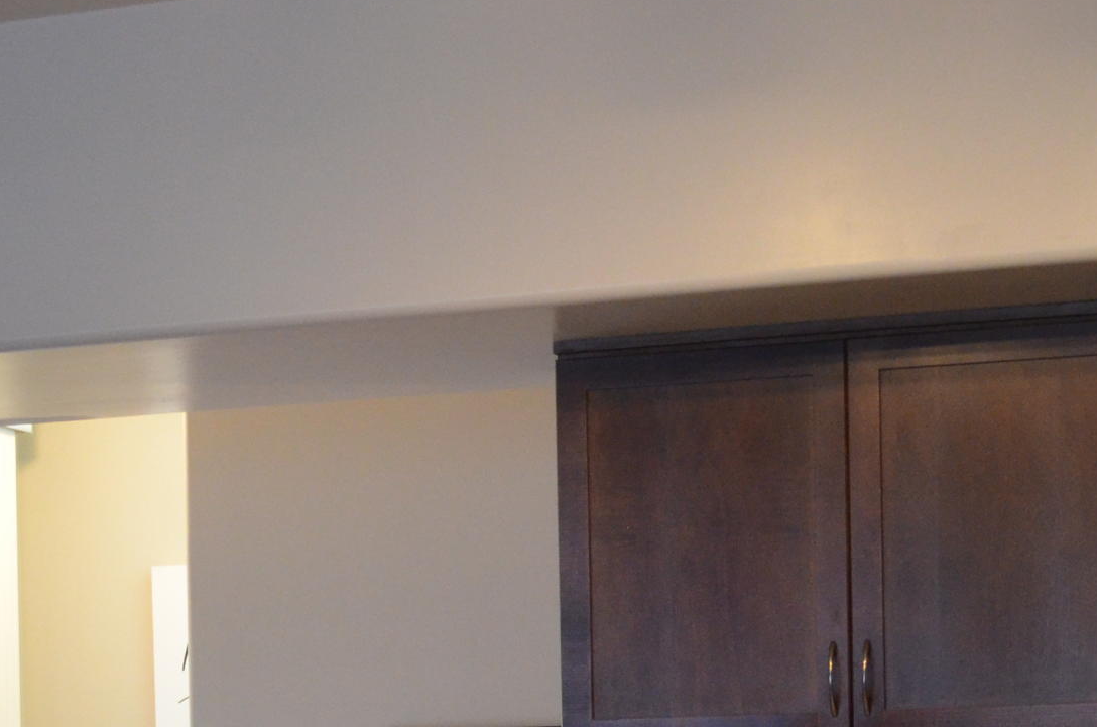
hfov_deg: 22.3
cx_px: 349
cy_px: 954
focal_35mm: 91
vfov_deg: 14.3
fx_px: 2768
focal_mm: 22
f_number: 4
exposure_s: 1/30
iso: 2000
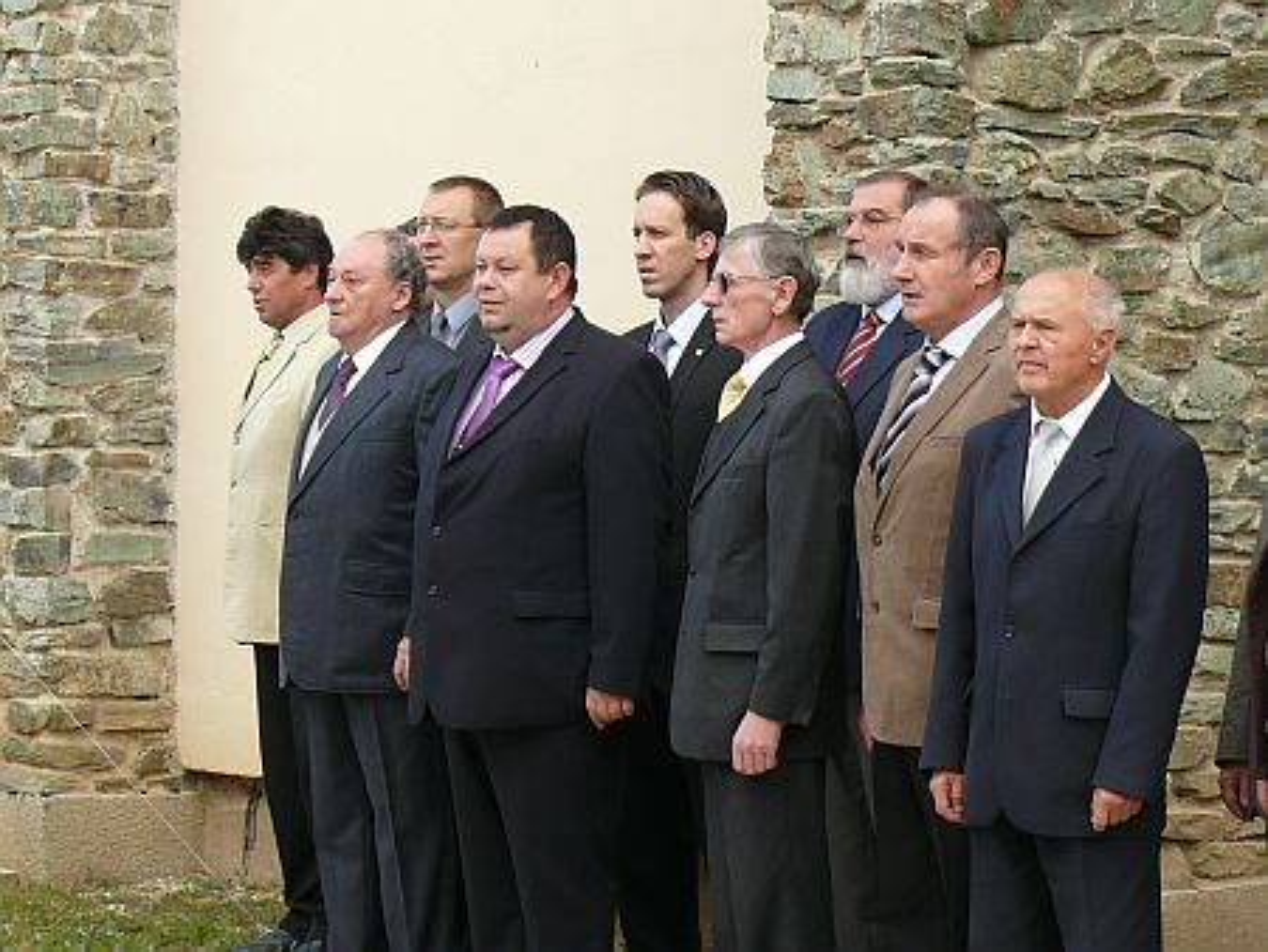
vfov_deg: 10.2
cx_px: 634
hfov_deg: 13.5
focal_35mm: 146
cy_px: 476
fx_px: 5351
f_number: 4
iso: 100
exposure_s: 1/200
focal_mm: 17.2
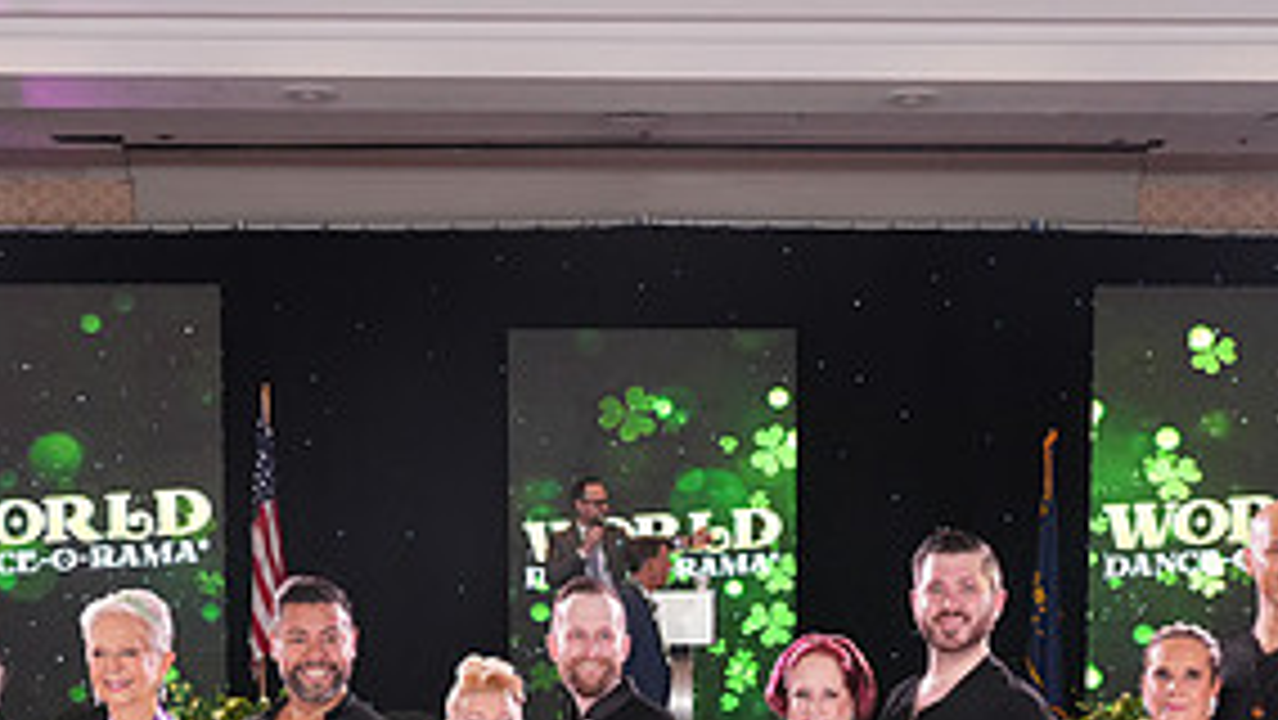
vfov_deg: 18.4
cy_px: 862
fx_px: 2102
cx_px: 608
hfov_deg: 33.8
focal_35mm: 62
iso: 2000
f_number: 5
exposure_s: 1/200
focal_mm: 29
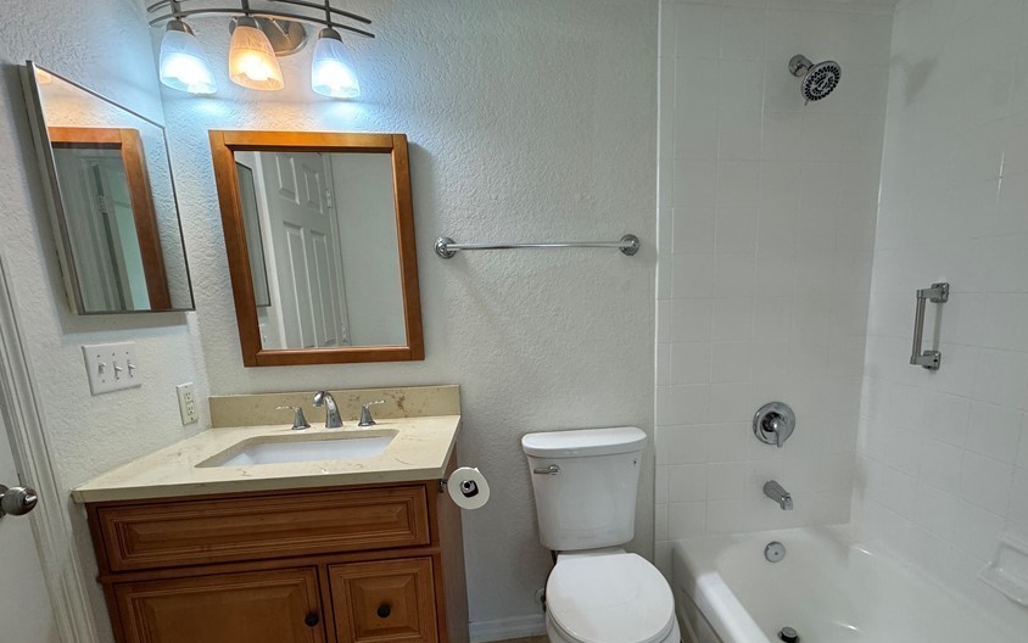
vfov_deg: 64.3
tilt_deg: -12.1
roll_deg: +1.3
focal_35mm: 18
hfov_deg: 90.7
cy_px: 393
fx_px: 504
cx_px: 576
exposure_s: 1/120
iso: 200
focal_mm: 2.22
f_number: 2.2
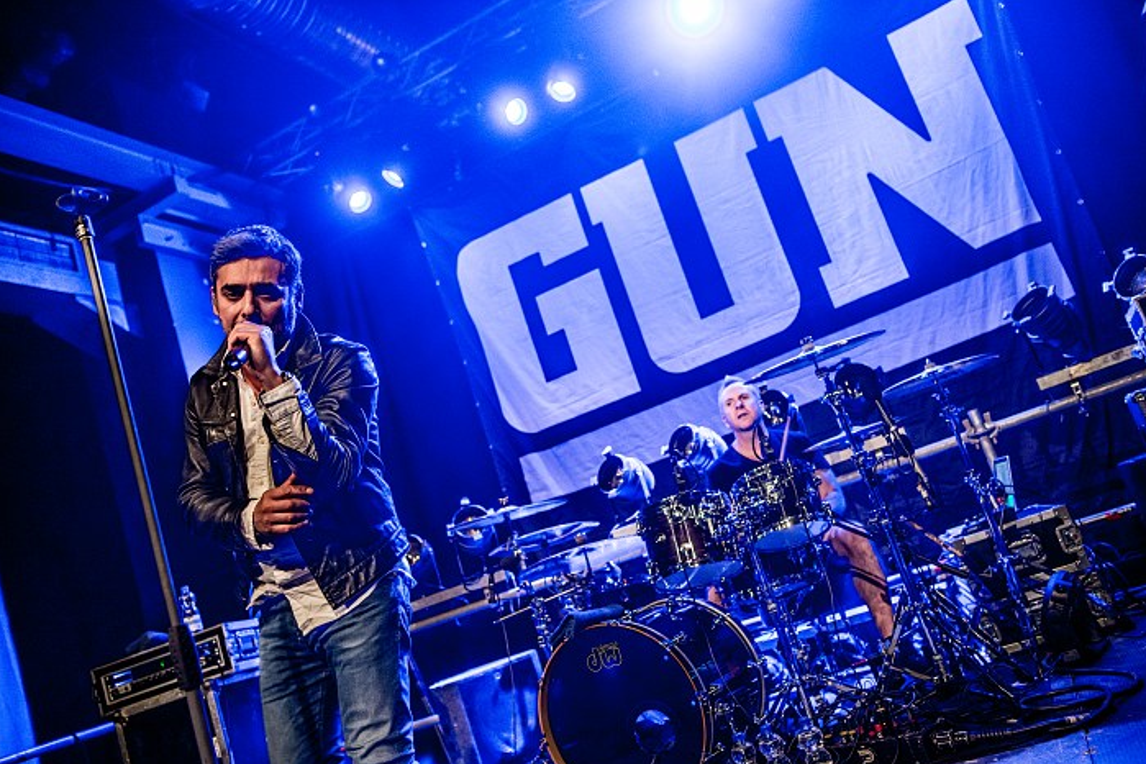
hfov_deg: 57.2
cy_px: 391
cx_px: 564
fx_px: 1050
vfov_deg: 40.0
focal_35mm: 33
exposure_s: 1/80
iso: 1600
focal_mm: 32
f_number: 3.2
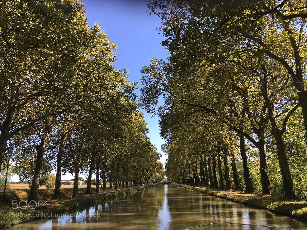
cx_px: 154
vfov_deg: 48.2
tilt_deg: +14.1
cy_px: 115
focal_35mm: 29
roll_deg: +0.2
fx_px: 257
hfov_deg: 61.7
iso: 25
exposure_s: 1/516
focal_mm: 4.15
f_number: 2.2
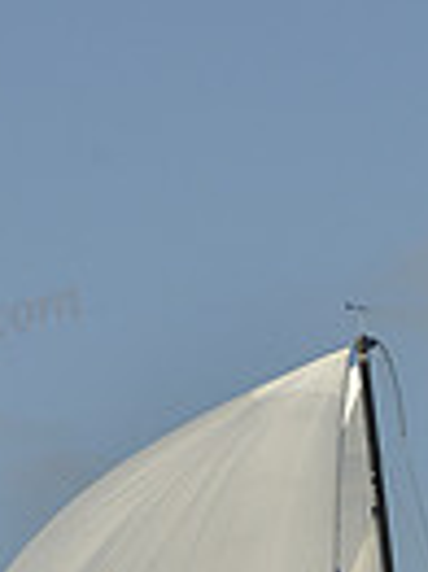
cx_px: 308
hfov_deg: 3.9
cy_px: 934
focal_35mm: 383
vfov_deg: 5.1
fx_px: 6324
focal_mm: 90
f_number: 11
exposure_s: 1/1600
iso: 400
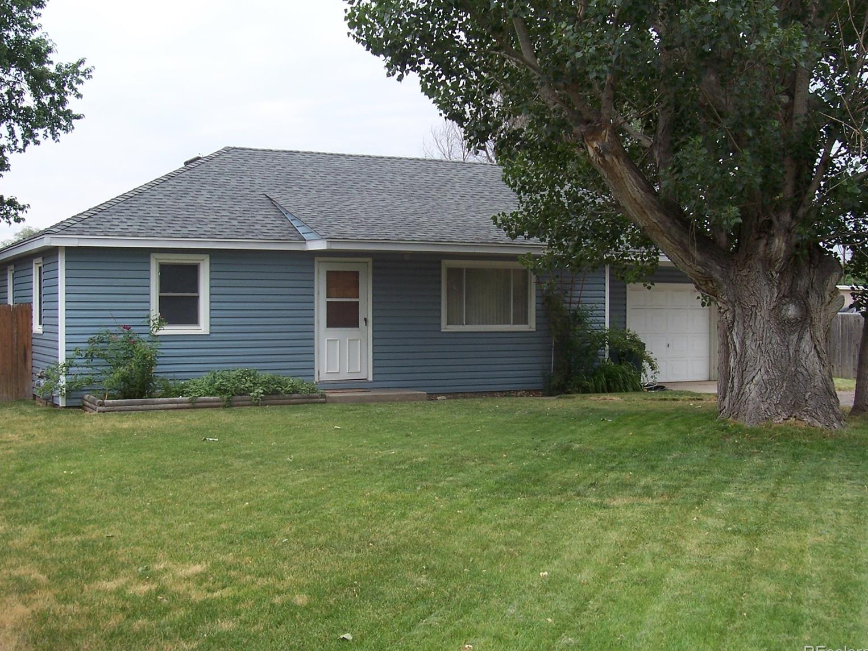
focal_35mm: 44
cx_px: 441
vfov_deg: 32.9
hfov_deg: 42.9
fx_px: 1103
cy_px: 323
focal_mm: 7
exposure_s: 1/125
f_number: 5.6
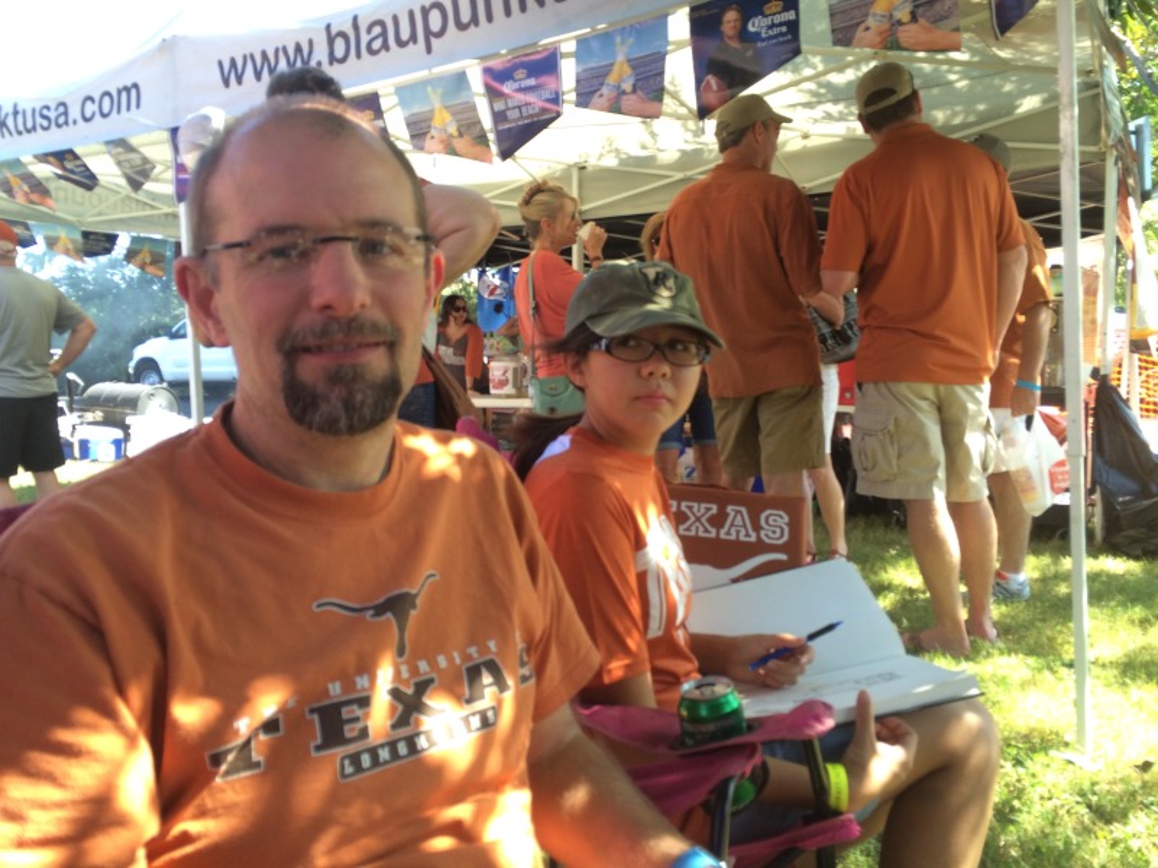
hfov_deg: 61.7
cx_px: 579
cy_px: 434
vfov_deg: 48.2
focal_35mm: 29
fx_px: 970
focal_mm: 4.15
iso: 32
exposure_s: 1/120
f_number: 2.2
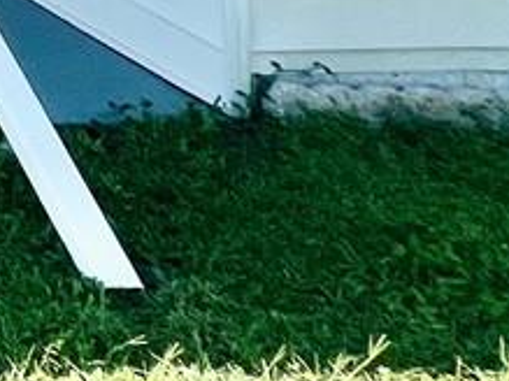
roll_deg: +0.6
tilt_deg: +2.5
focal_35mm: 95
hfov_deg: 11.2
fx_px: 1396
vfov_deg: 11.2
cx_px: -1055
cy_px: -688
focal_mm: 1.57
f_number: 1.8
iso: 32
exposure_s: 1/803
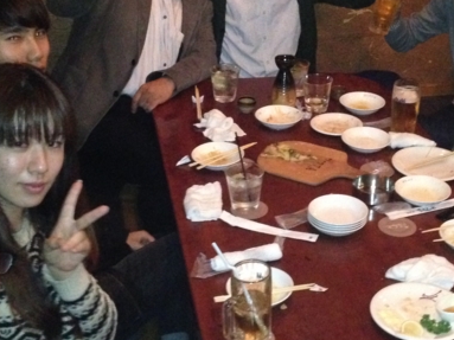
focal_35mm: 69
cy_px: 156
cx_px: 281
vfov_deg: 21.3
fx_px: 905
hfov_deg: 28.1
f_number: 2.4
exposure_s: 1/16
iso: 800
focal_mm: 4.12
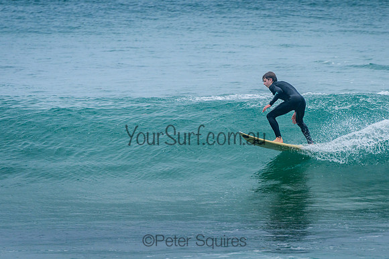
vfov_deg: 2.5
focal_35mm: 550
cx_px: 235
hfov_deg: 3.7
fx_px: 5948
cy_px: 128
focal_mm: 400
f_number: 8
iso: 500
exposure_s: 1/2000
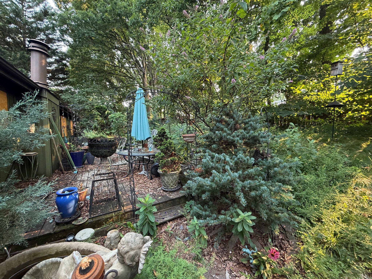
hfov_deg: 102.1
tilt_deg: -2.6
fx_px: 150
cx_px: 186
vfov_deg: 85.7
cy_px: 140
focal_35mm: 14
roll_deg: +0.1
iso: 200
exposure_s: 1/99
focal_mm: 2.22
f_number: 2.2
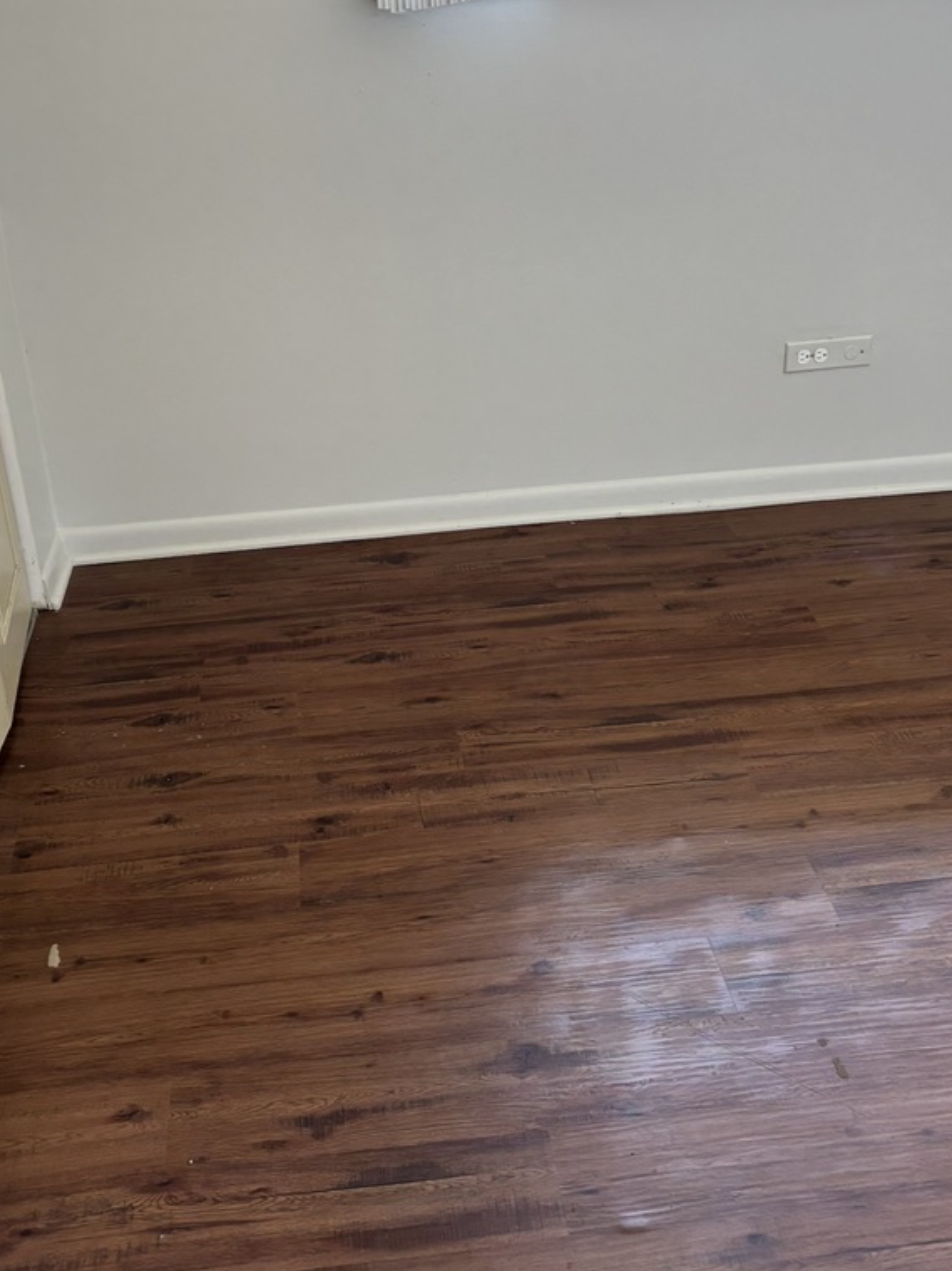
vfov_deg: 49.9
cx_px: 423
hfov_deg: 38.6
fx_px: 1357
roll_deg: +2.2
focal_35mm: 37
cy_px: 531
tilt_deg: -26.4
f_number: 1.6
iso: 200
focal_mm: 5.96
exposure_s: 1/60
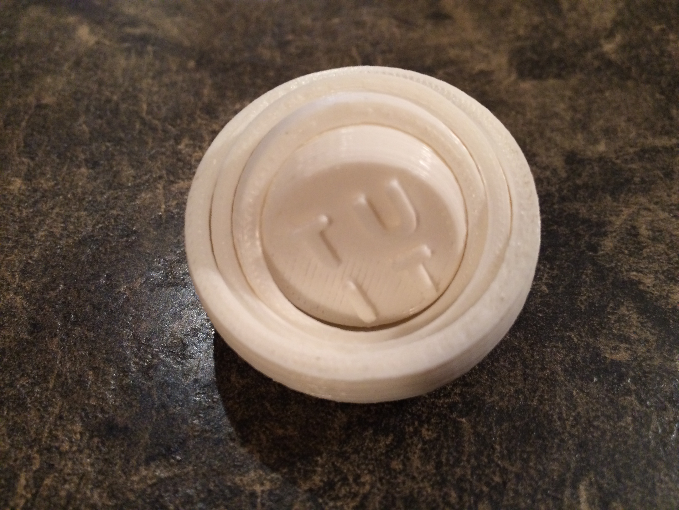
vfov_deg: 48.2
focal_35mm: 29
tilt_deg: -49.6
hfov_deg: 61.7
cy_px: 255
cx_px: 340
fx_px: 569
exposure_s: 1/30
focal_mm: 4.15
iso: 250
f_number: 2.2
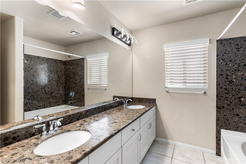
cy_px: 82
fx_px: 116
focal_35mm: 17
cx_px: 123
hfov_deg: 93.3
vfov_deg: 70.4
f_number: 8
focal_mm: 17
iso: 400
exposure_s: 1/200
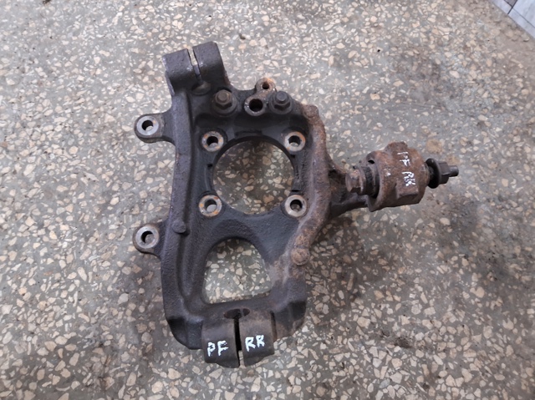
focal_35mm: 26
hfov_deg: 67.3
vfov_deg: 53.0
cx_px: 268
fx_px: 402
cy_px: 200
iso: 800
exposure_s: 1/25
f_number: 1.8
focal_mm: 3.98
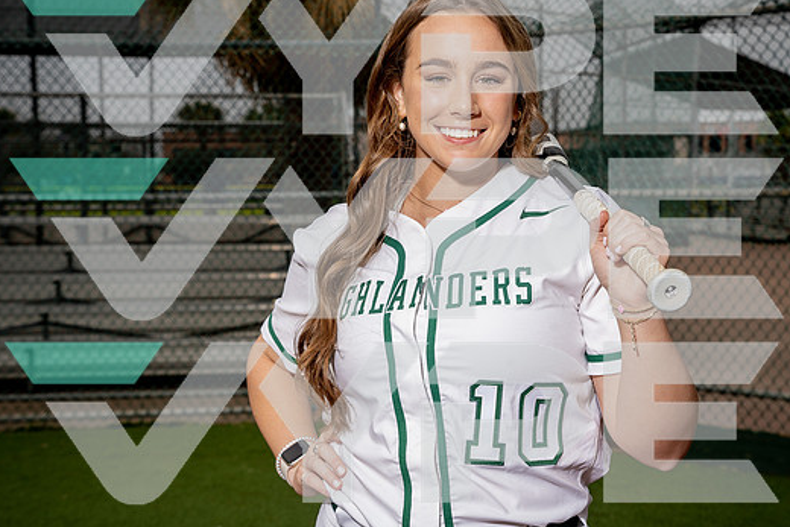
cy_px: 239
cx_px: 397
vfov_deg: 20.0
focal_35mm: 68
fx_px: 1493
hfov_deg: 29.6
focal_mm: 61
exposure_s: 1/250
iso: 100
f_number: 8
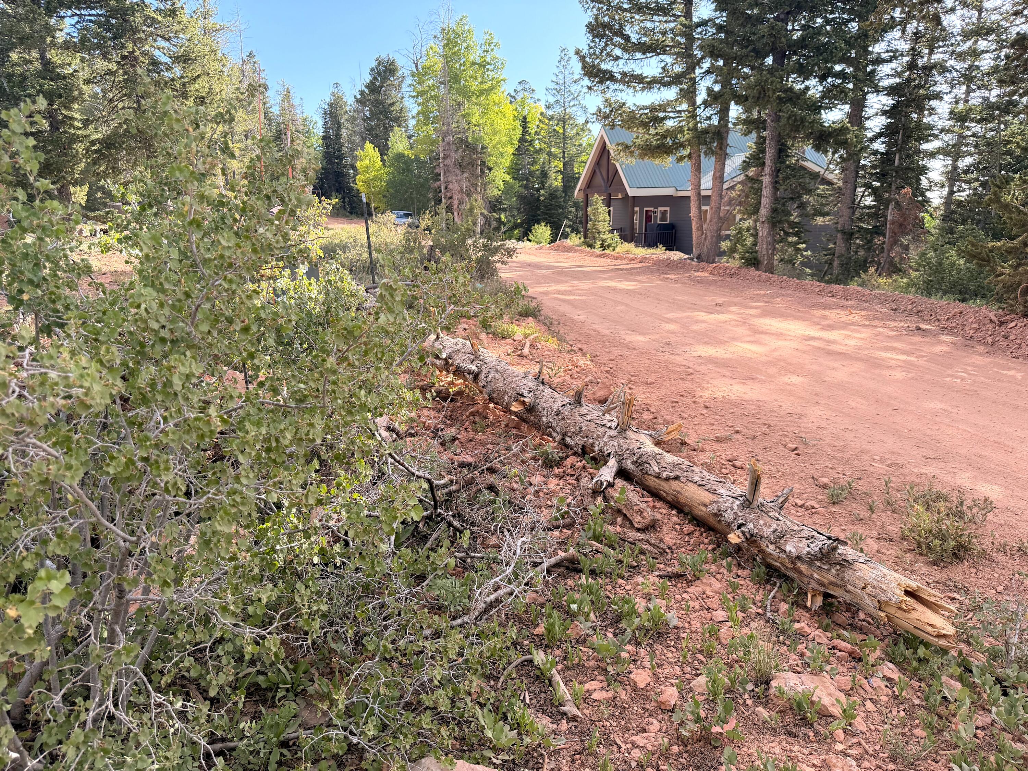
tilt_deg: -13.9
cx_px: 514
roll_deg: +0.8
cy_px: 386
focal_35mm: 24
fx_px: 713
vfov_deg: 56.8
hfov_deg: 71.6
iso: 100
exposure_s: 1/1091
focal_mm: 6.76
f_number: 1.78
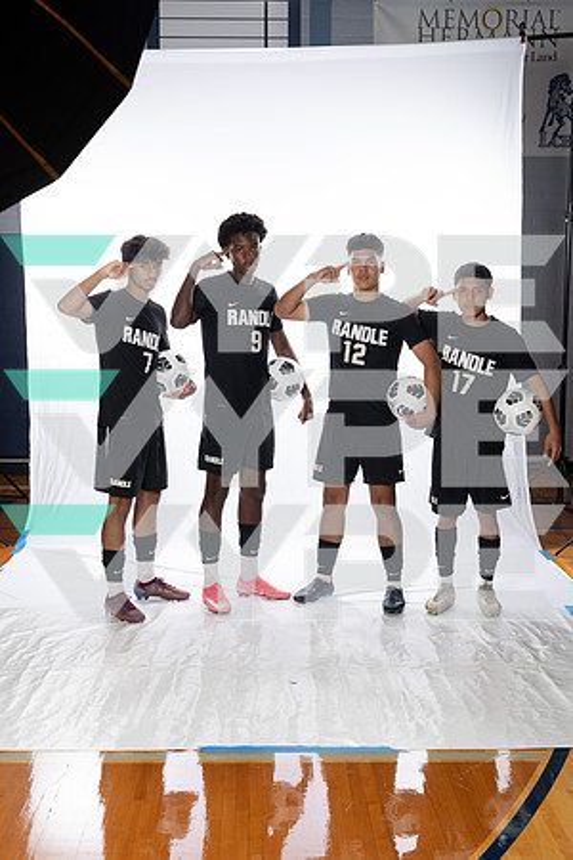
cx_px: 286
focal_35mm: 50
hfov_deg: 27.0
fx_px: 1194
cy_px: 430
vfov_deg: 39.6
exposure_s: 1/250
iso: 800
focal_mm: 50
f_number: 8
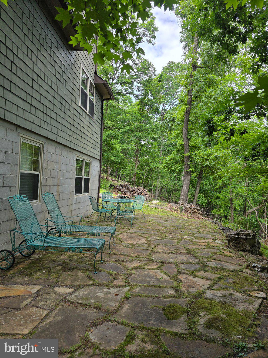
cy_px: 179
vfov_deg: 73.9
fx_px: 237
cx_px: 134
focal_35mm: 23
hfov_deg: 58.9
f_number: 1.7
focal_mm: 6.3
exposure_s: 1/359
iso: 40
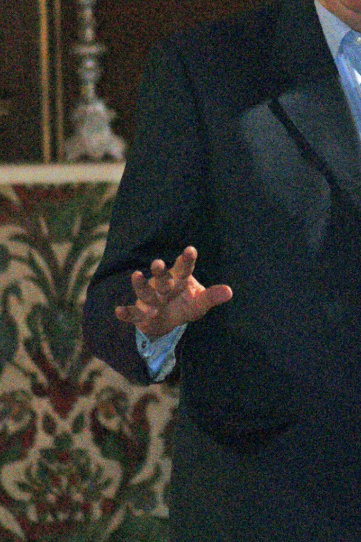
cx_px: 338
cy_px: 202
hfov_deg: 1.9
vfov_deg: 2.9
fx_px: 10709
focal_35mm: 712
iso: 400
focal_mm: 140
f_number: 4.5
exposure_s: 1/125
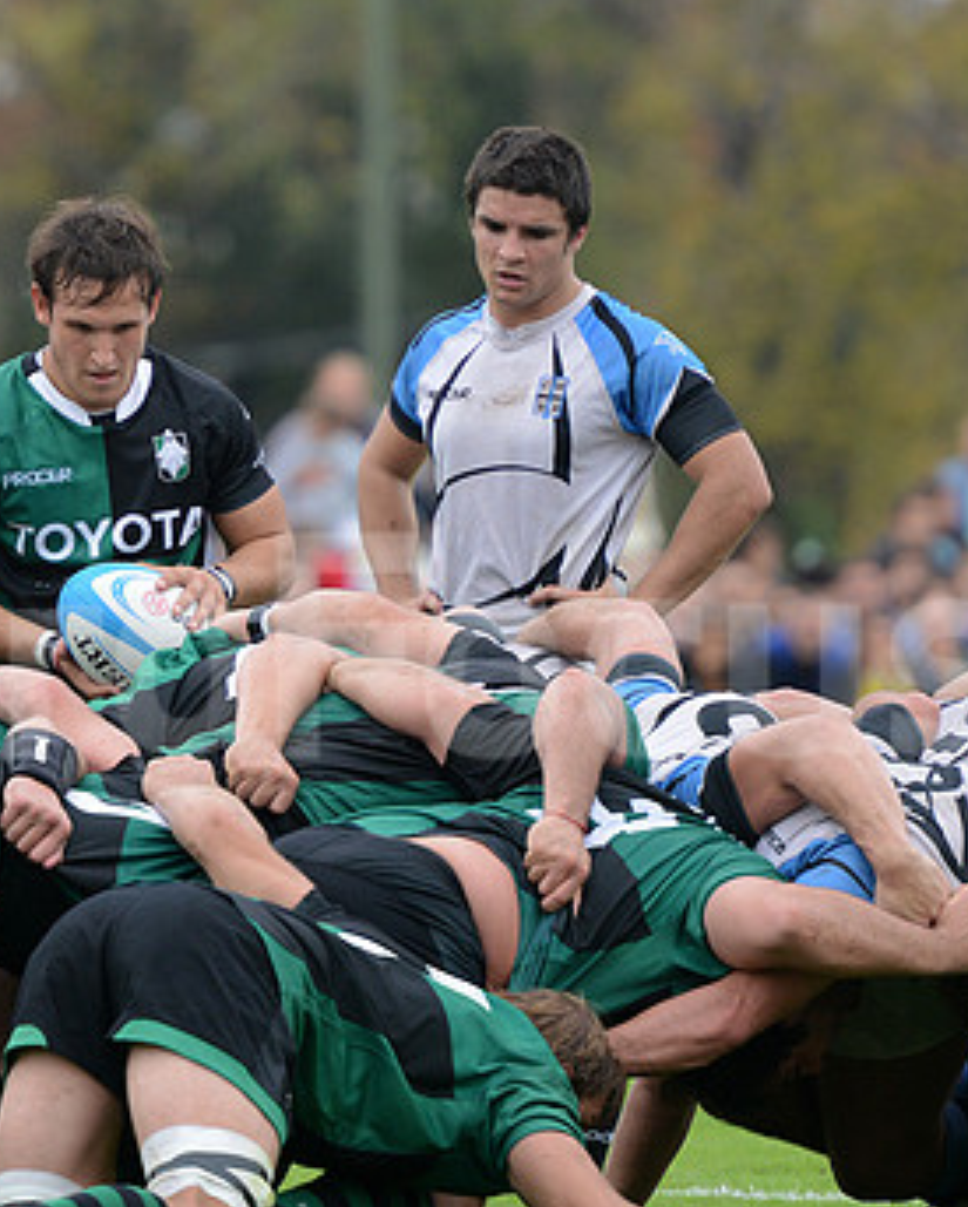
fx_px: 15307
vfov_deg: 4.5
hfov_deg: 3.6
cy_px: 639
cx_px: 123
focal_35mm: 428
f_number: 4
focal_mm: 270
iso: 800
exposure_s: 1/500
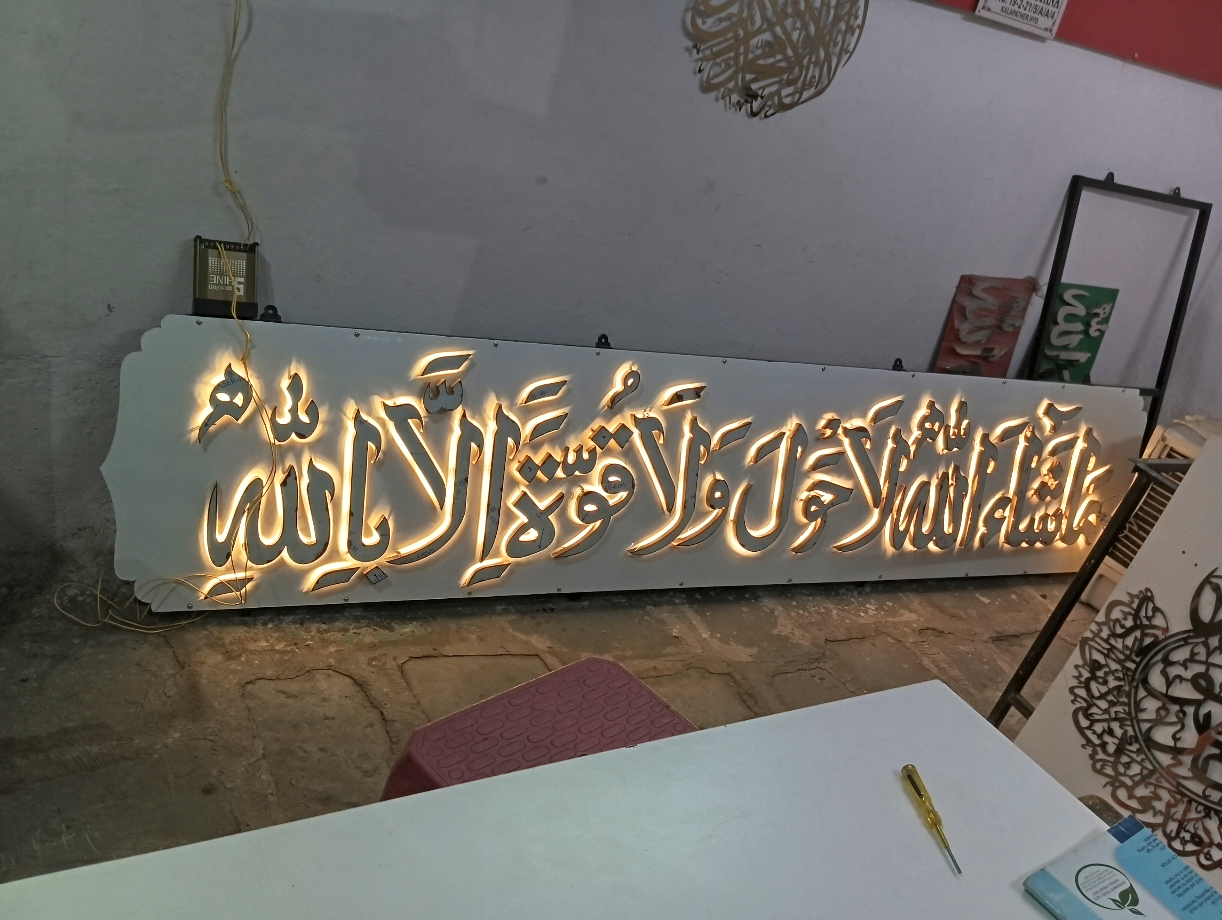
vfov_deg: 49.9
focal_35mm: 28
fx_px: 990
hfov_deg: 63.4
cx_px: 611
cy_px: 460
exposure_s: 1/33.3
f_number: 1.8
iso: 252
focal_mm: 4.22
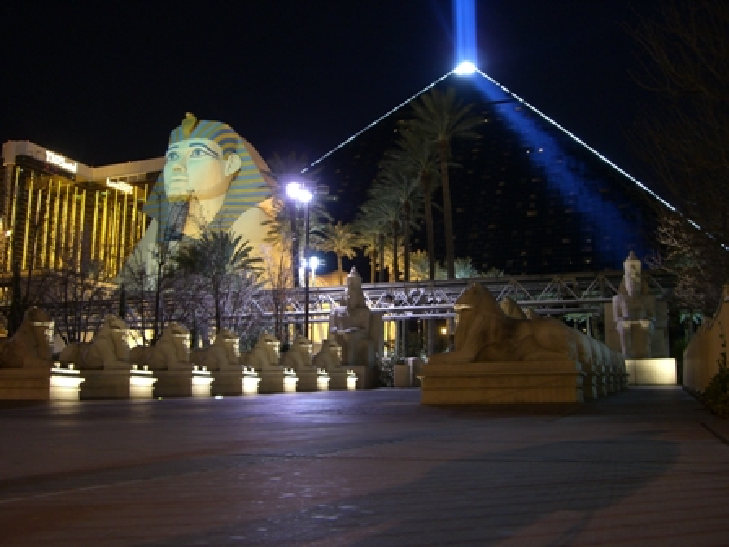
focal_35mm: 38
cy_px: 274
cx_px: 364
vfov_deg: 37.7
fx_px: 800
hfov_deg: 49.0
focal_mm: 6.2
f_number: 2.7
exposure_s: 1.6
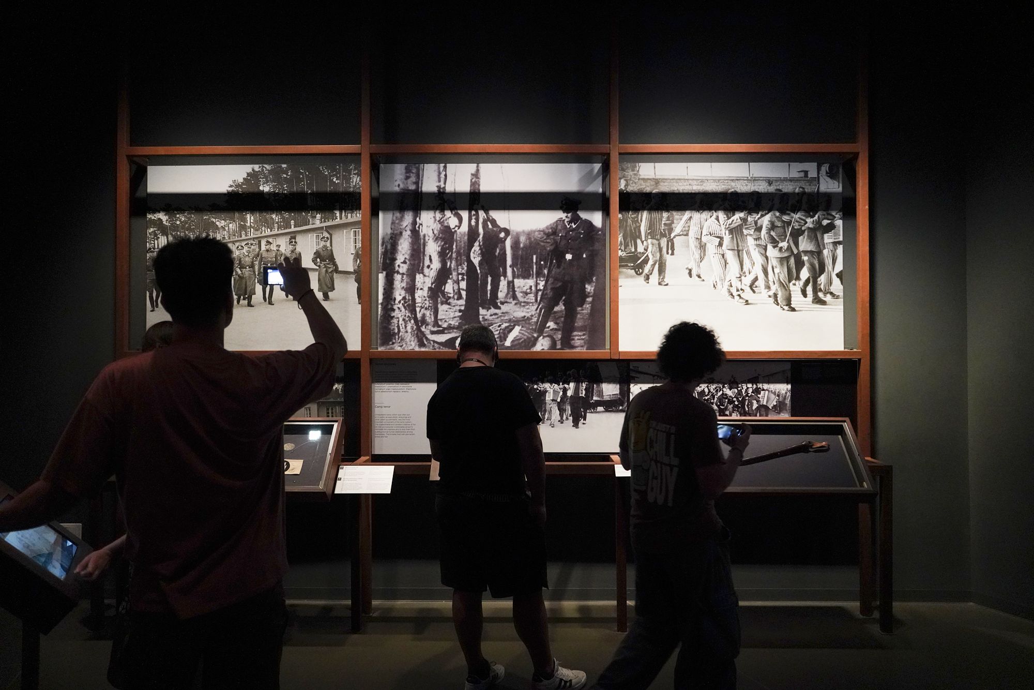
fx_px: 689
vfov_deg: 53.1
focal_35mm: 24
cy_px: 345
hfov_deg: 73.7
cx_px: 517
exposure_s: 1/80
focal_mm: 24
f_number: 2.8
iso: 6400
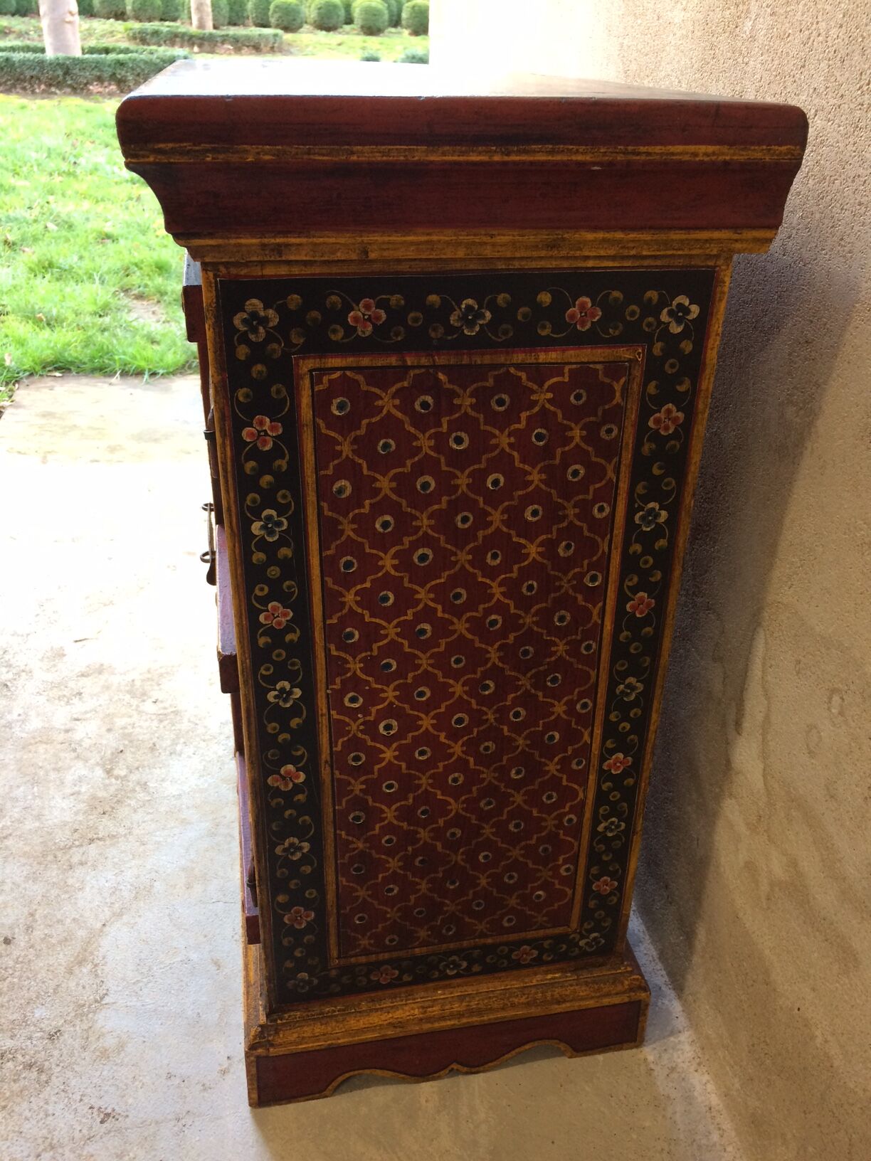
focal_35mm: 29
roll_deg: -0.5
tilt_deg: -31.3
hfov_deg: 48.2
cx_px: 436
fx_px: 973
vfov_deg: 61.7
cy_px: 580
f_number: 2.2
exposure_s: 1/33
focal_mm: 4.15
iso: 64
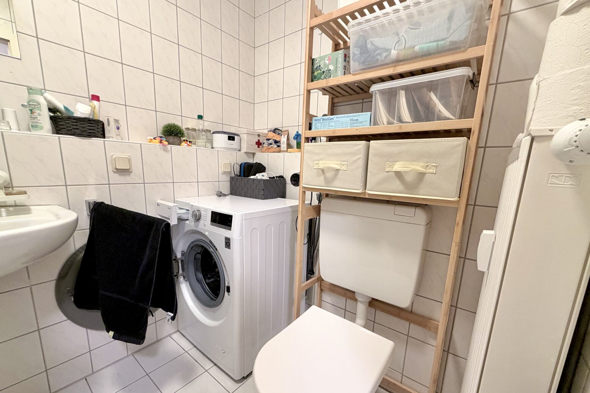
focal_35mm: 15
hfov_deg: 100.4
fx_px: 246
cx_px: 295
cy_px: 214
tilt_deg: -9.4
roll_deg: -1.9
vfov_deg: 77.1
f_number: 2.2
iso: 320
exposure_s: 1/50
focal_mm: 2.22
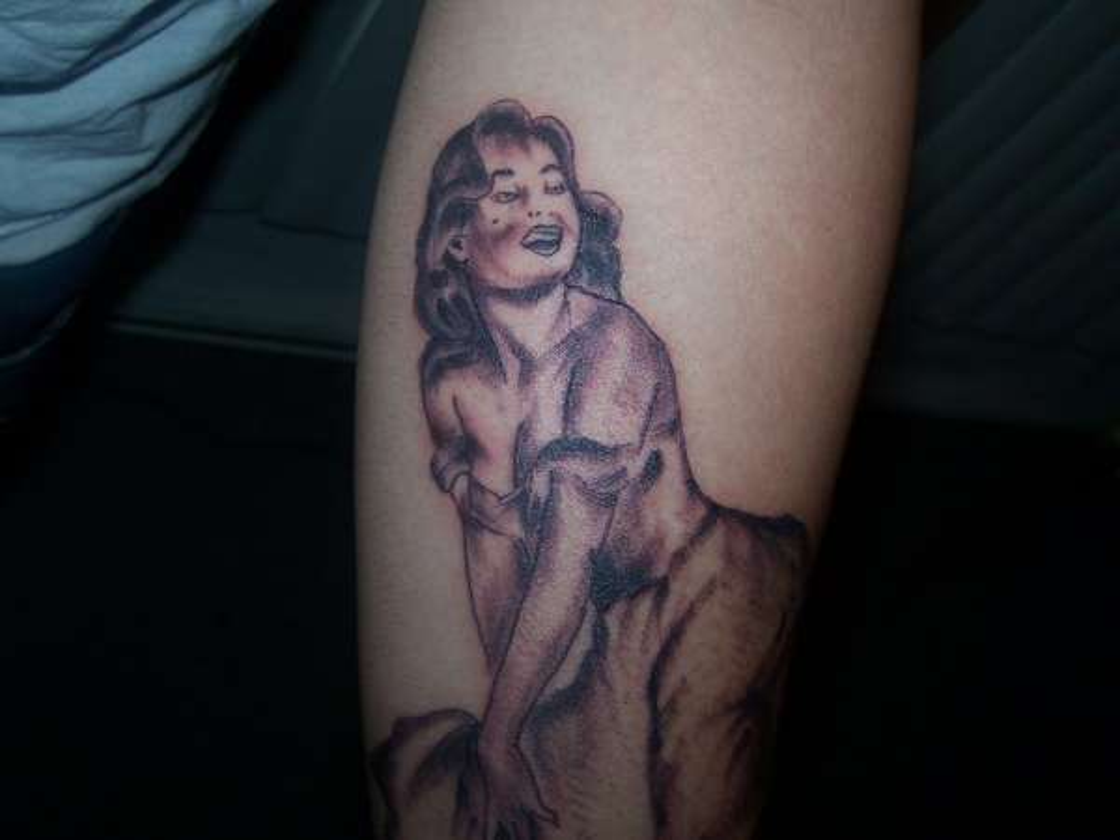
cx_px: 560
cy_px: 420
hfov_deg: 37.5
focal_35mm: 51
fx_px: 1650
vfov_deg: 28.6
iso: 80
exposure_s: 1/60
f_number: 3
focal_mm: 8.5
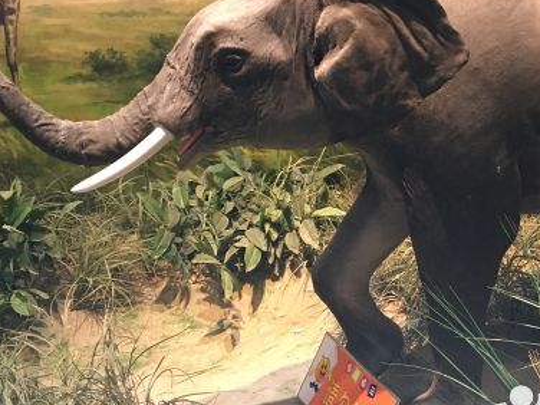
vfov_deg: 26.8
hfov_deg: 35.3
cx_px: 353
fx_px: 842
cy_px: 117
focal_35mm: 54
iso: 200
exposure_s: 1/33
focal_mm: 4.15
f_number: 2.2
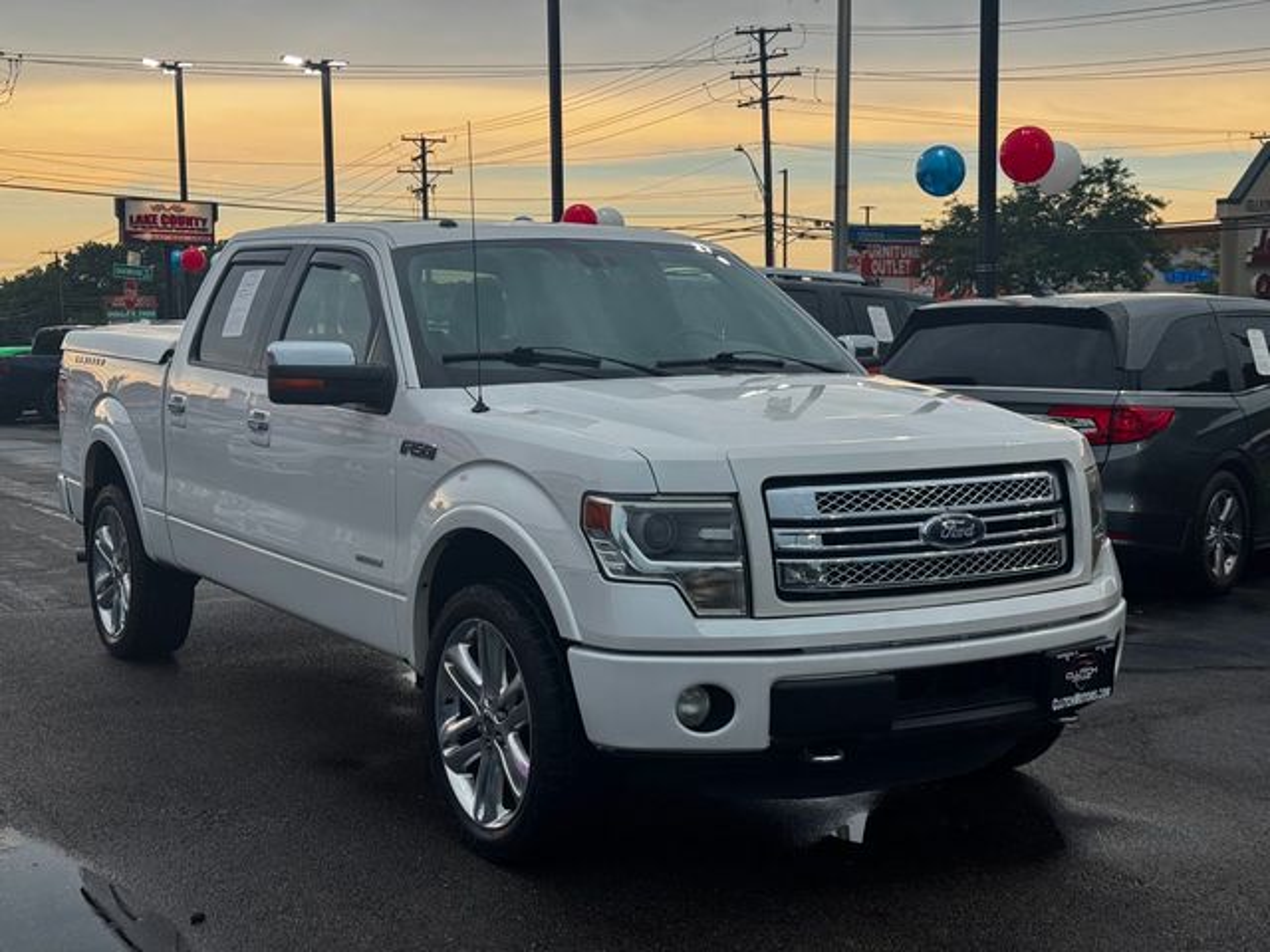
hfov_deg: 39.7
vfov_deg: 30.3
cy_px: 476
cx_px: 635
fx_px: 1761
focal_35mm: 48
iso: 64
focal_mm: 6.76
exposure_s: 1/707
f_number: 1.78
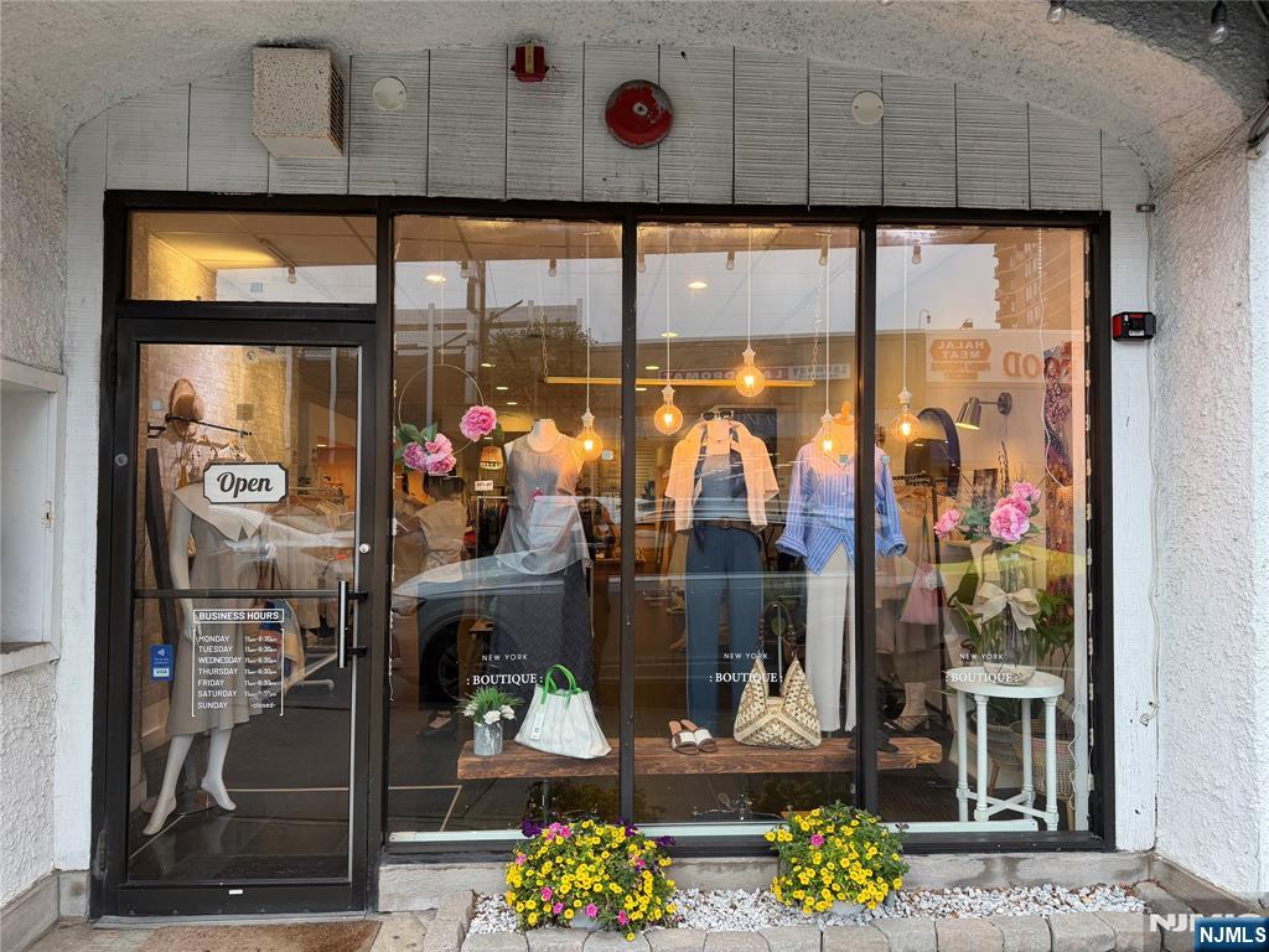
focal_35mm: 24
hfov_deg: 71.6
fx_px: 880
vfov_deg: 56.8
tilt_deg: +2.1
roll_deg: +0.7
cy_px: 476
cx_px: 634
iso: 125
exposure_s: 1/145
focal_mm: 6.76
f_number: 1.78
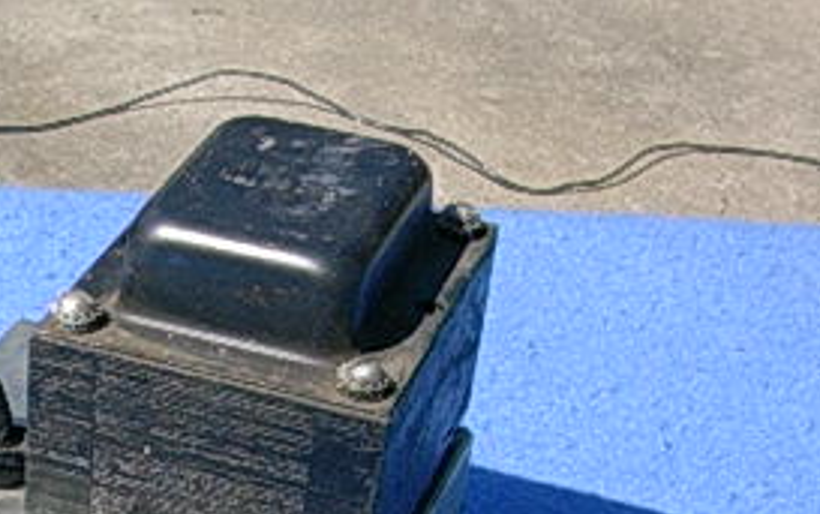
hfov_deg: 21.8
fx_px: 2057
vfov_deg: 13.6
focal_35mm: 92
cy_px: 715
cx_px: 24
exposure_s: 1/430
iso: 70
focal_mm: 5.6
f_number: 5.4
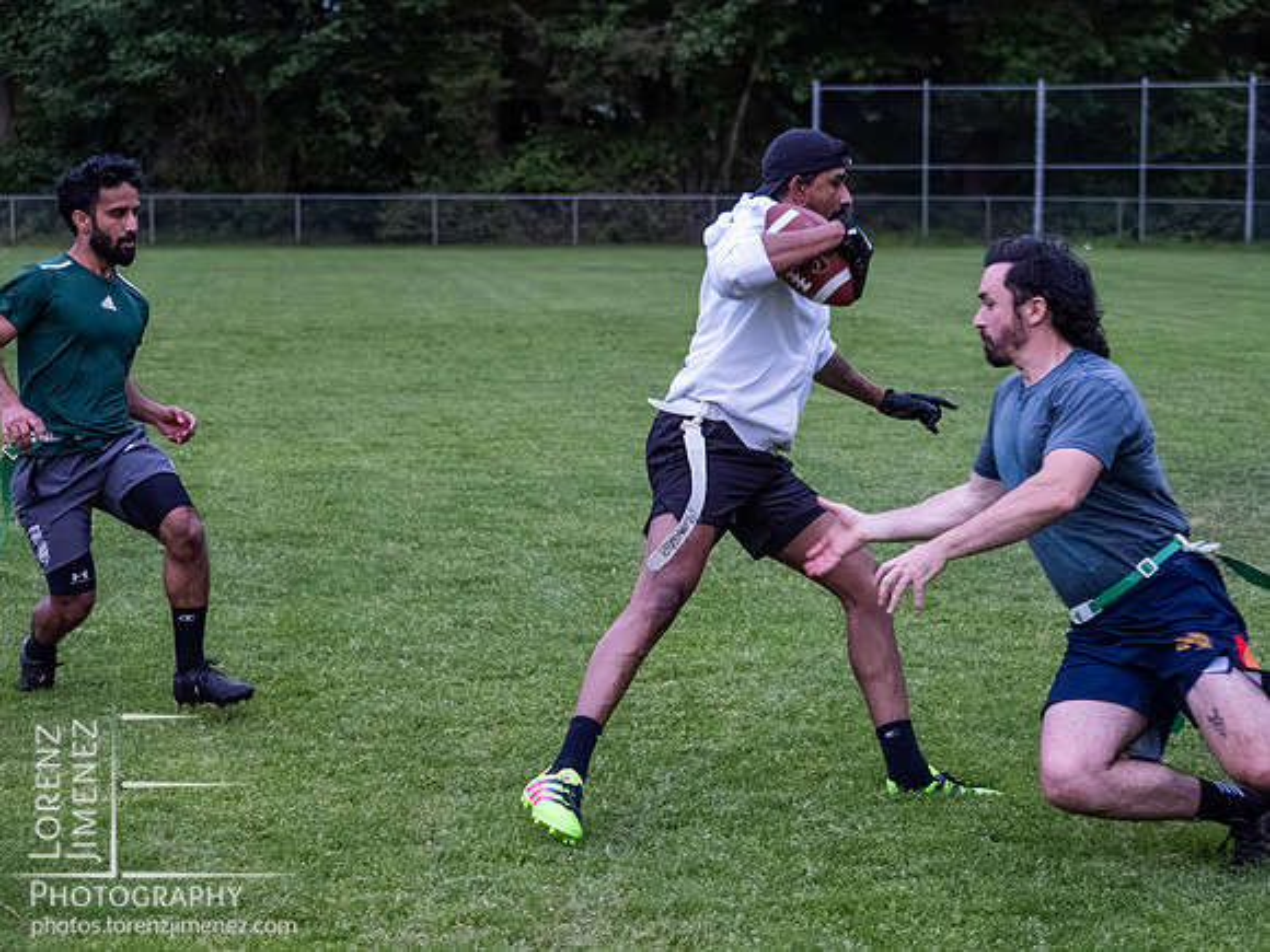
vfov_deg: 17.3
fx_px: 3126
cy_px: 476
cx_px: 635
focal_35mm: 85
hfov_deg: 23.0
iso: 6400
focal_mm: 40
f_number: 2.8
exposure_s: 1/800
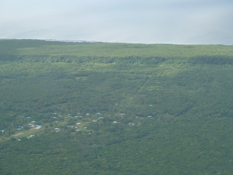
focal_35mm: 104
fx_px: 700
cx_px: 116
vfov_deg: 14.2
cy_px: 88
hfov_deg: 18.9
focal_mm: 17
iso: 200
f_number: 4.3
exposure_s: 1/400
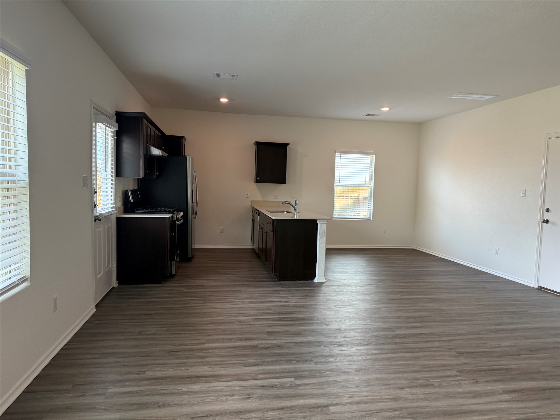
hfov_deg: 71.6
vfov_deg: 56.8
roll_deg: -0.1
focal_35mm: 24
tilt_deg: -3.2
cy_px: 210
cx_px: 280
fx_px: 388
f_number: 1.78
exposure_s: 1/147
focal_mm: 6.76
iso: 200
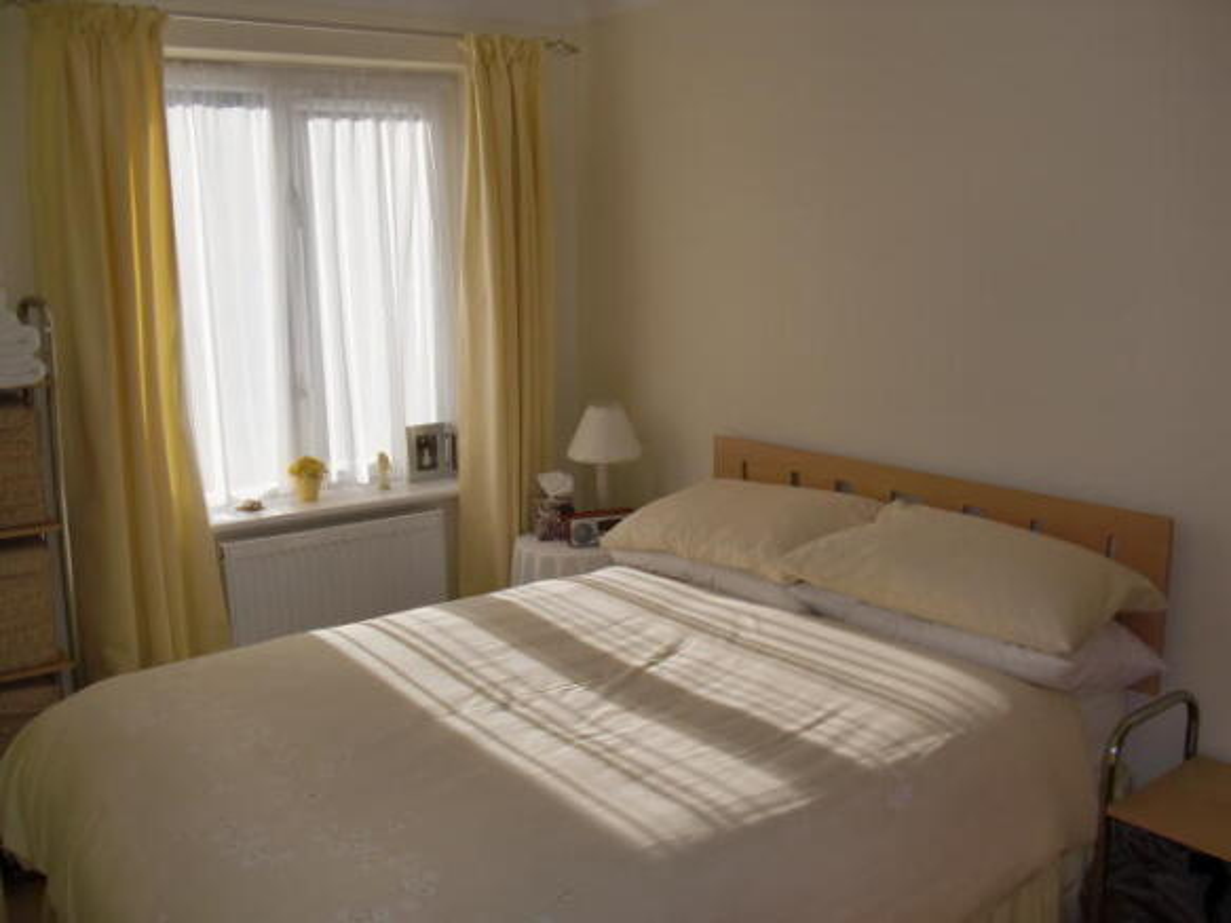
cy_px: 462
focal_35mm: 36
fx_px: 1280
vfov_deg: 39.6
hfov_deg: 51.4
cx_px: 616
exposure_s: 1/800
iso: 64
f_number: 2.8
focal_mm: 6.3
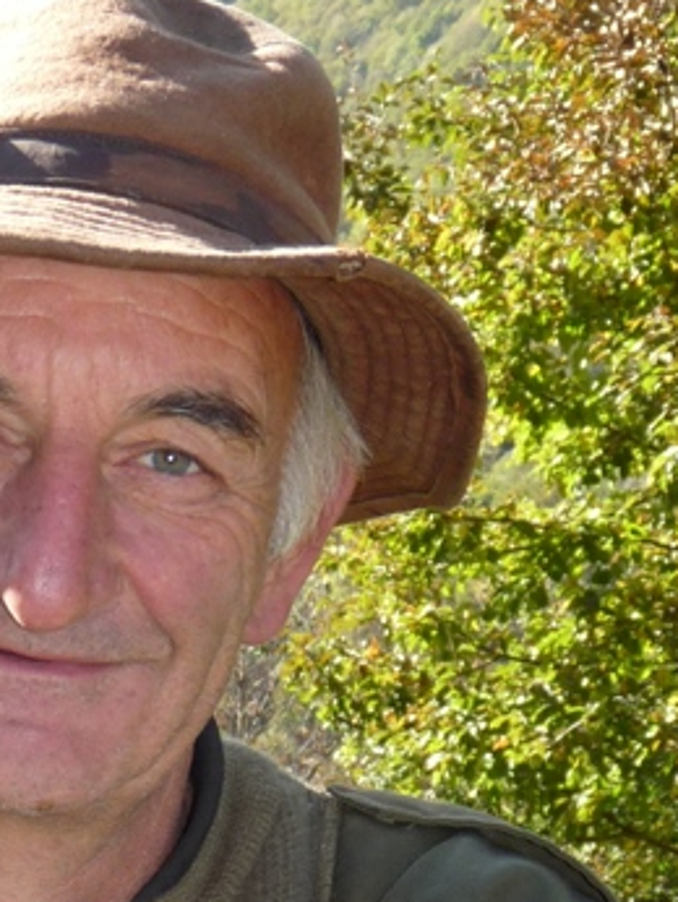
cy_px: 1066
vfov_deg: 13.5
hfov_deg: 10.4
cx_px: -8
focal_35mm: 142
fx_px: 3704
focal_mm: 8.5
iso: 100
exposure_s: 1/200
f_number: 4
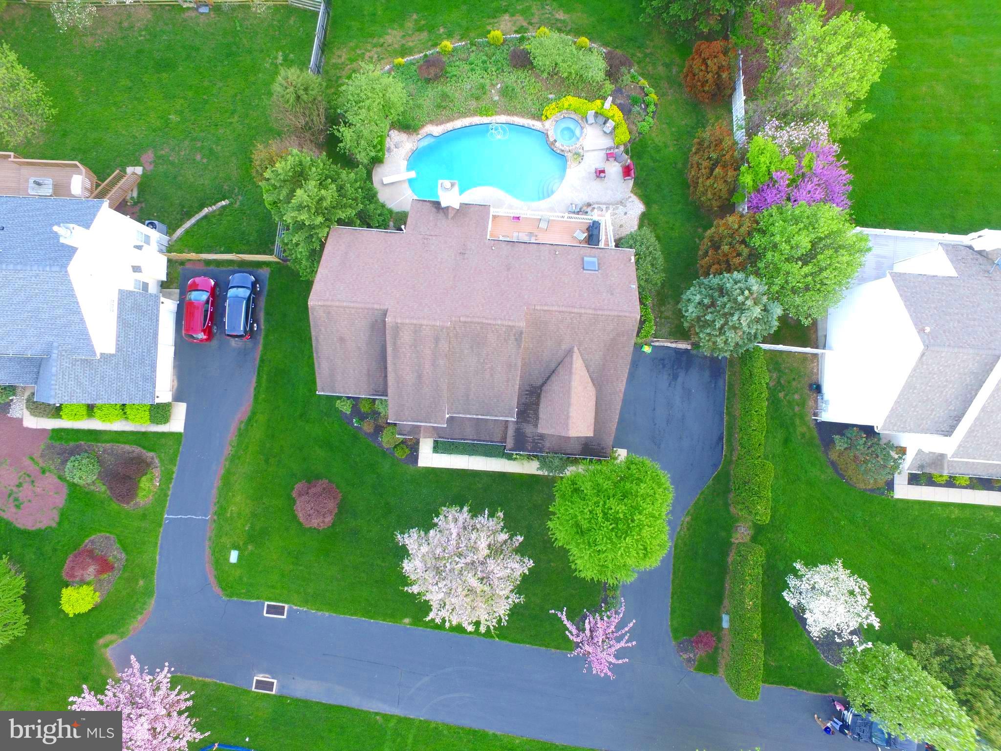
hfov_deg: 81.7
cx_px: 500
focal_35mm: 20
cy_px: 376
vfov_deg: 66.0
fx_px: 578
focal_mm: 3.61
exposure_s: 1/50
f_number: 2.8
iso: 113
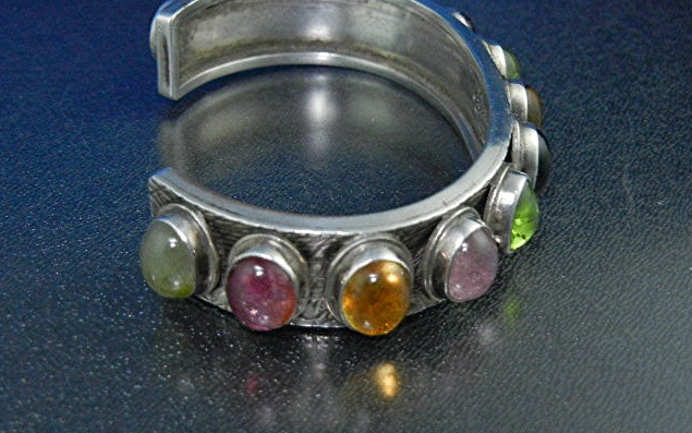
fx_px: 1188
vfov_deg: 20.6
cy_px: 179
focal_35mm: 63
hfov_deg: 32.5
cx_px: 344
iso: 800
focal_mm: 10.6
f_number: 8
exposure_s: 1/30
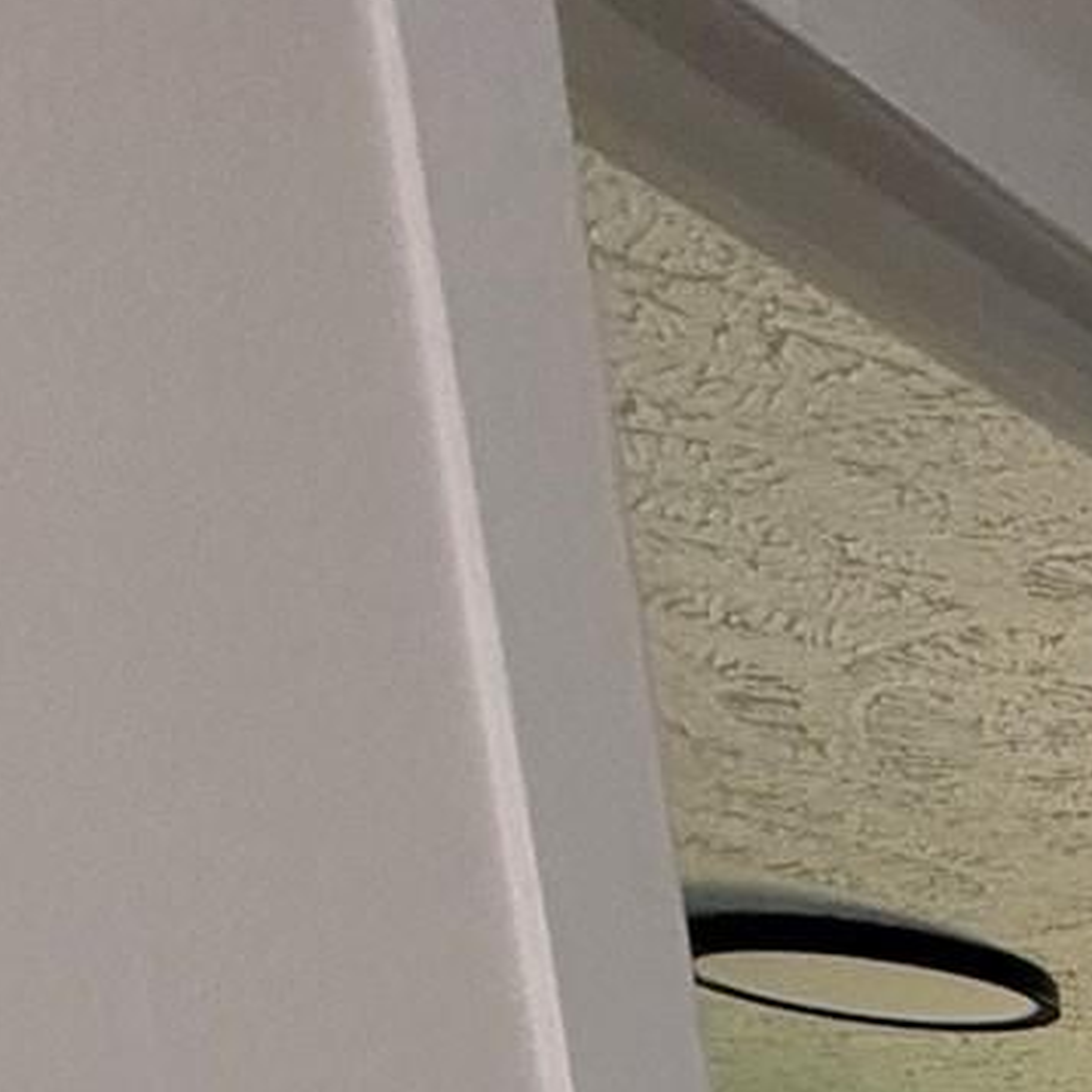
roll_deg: +0.3
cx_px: 2936
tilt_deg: -8.1
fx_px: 2534
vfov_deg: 17.8
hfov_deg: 13.2
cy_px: 2129
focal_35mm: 71
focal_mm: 2.22
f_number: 2.2
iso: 200
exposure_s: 1/120
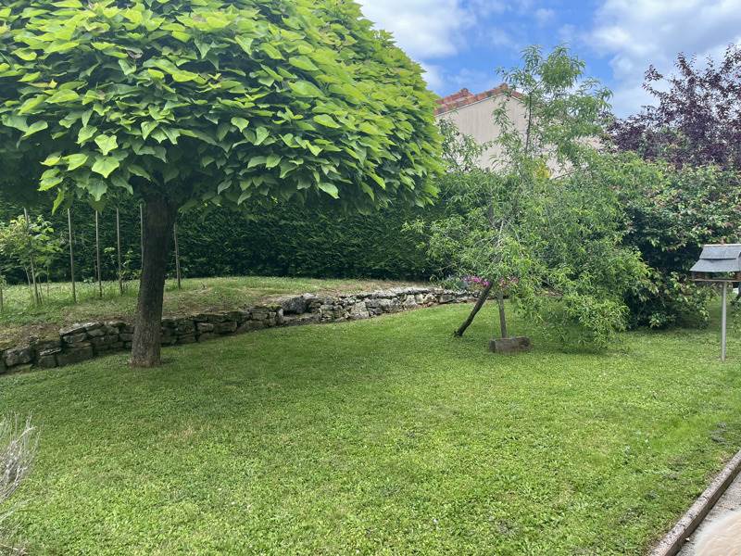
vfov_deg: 53.1
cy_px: 278
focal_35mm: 26
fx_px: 557
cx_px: 370
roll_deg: +0.6
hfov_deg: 67.3
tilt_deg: -4.7
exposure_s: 1/799
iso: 50
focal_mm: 5.1
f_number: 1.6
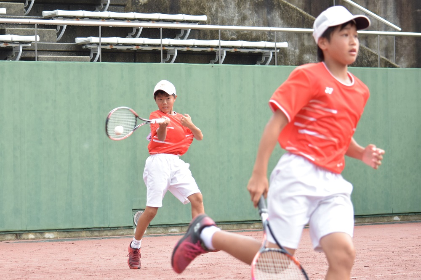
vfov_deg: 10.7
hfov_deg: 16.1
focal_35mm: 128
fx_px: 1490
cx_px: 210
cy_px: 140
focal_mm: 85
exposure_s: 1/1250
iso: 800
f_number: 4.5
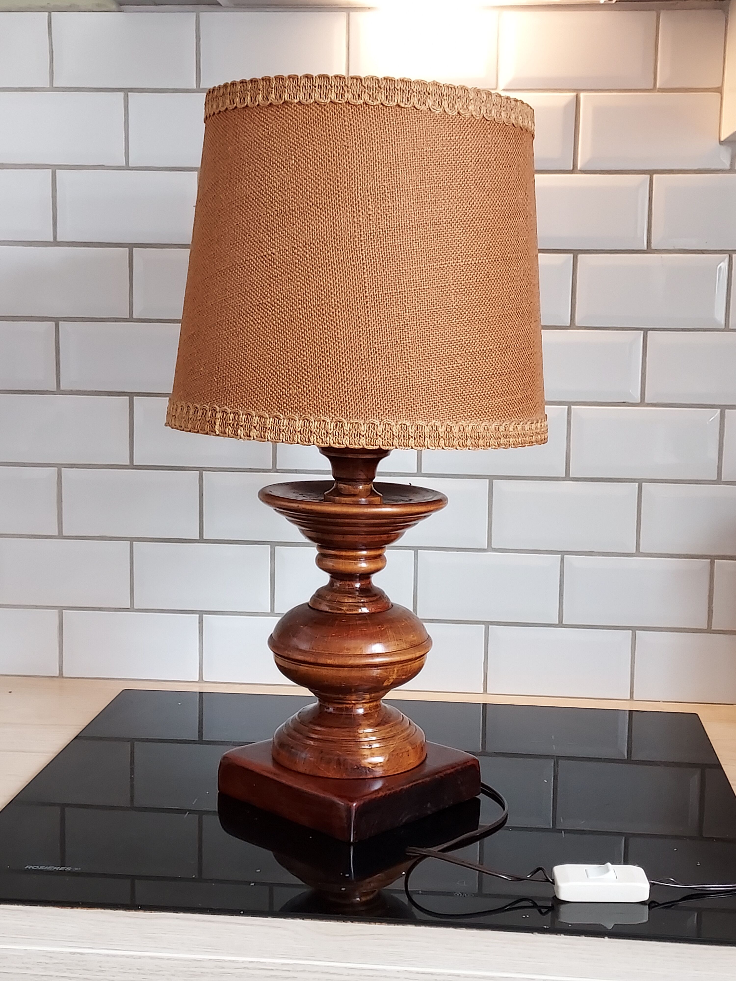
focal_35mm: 24
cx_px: 368
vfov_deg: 71.6
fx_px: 680
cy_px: 490
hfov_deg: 56.8
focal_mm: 4.6
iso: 320
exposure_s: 1/60
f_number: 1.8
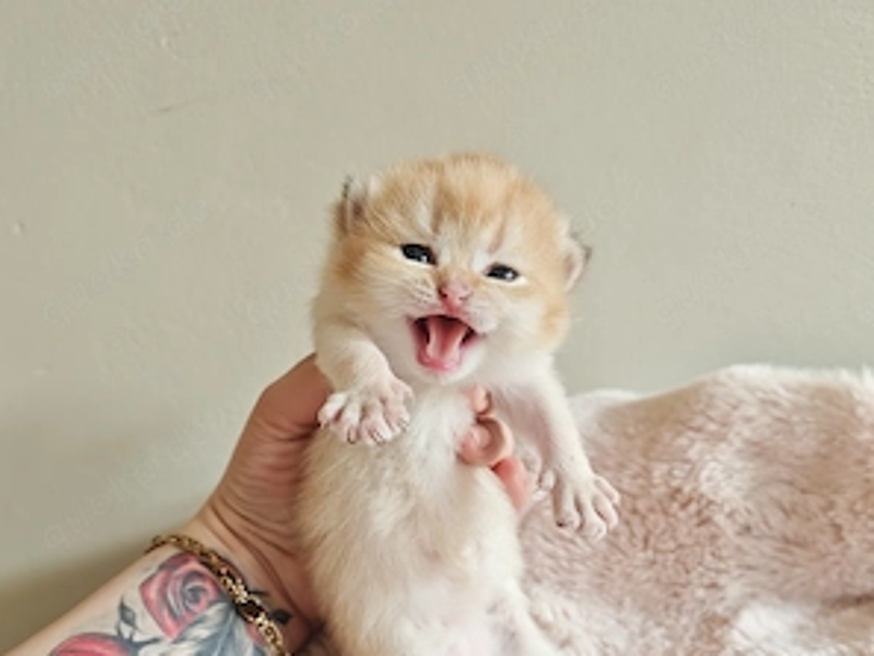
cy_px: 530
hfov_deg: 58.3
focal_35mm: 31
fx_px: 783
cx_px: 436
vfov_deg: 43.3
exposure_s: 1/250
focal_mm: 6.62
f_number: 1.67
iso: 400
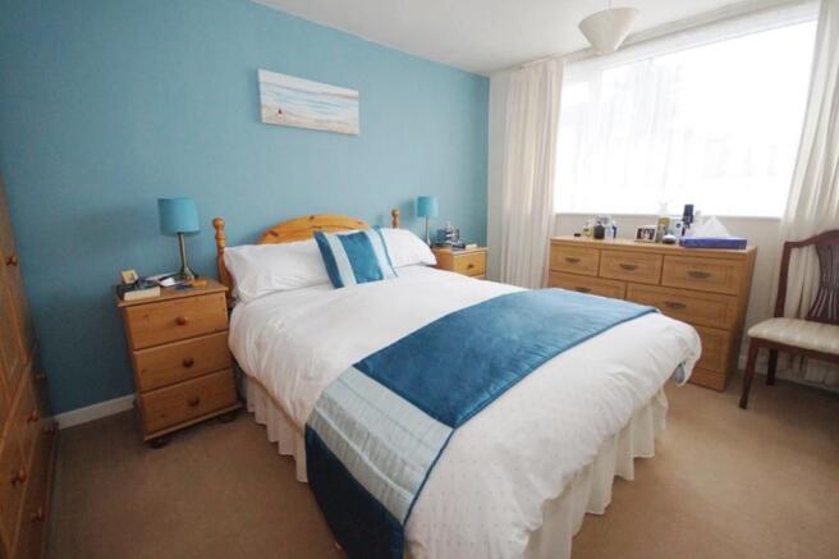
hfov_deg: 100.4
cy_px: 280
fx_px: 349
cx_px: 420
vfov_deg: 77.3
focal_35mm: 15
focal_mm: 10
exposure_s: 1/160
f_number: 4
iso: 2000
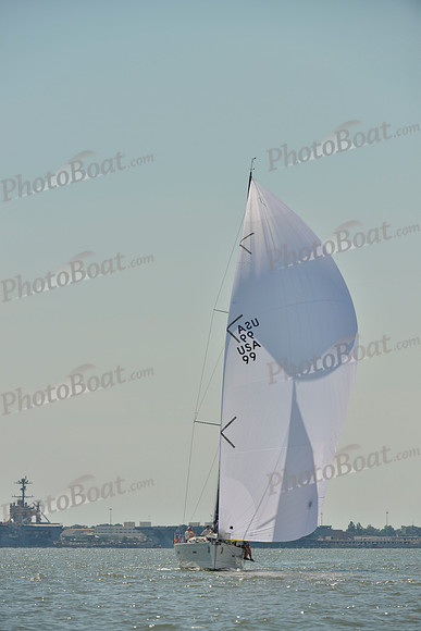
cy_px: 316
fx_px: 3681
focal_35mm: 210
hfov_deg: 6.5
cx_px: 210
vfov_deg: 9.8
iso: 200
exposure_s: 1/1600
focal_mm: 210
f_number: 7.1
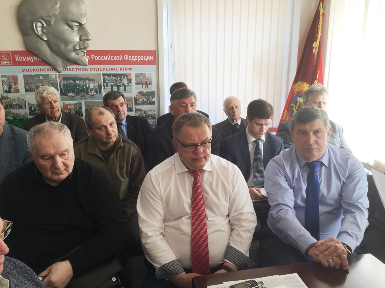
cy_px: 144
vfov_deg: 45.4
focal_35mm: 31
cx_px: 192
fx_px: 345
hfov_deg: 58.4
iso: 25
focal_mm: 3.3
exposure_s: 1/33
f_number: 2.4
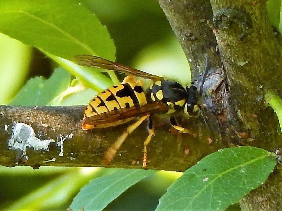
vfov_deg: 5.3
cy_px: 106
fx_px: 2273
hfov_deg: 7.1
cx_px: 141
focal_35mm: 279
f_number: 5.7
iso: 125
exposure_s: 1/60
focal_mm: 50.1
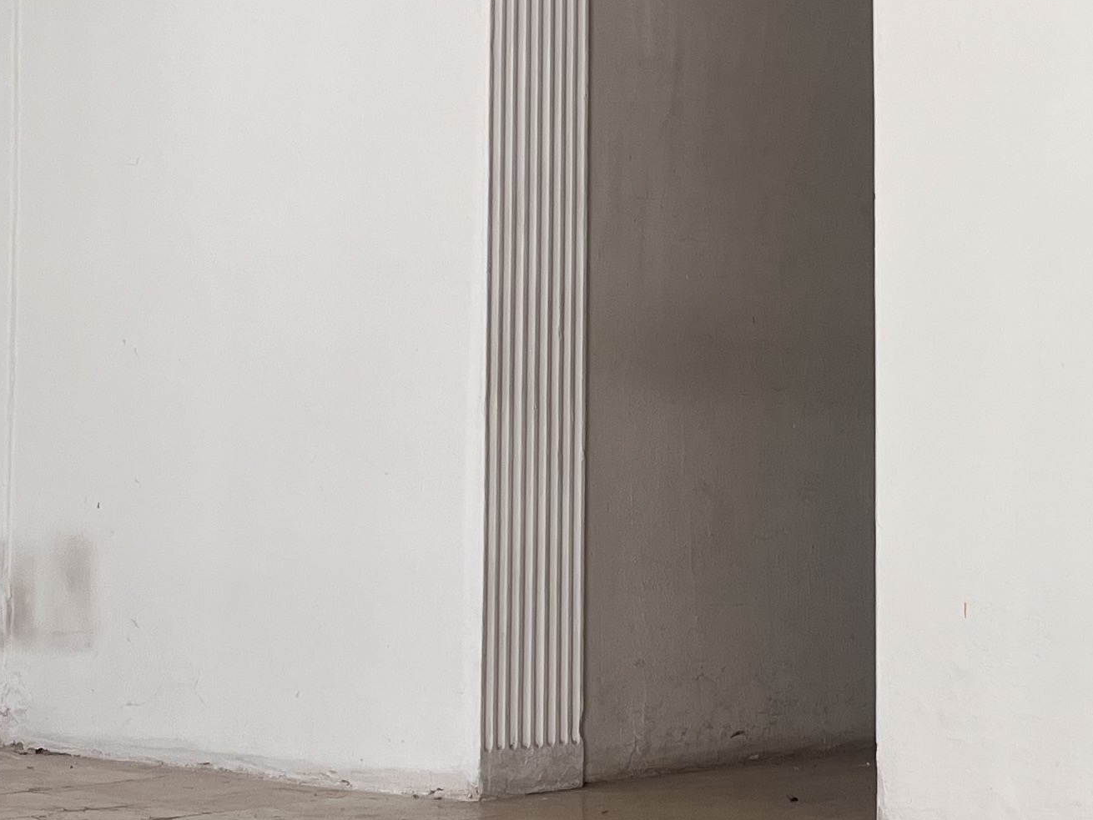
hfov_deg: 24.0
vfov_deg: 18.4
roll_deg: +0.7
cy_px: 401
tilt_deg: +2.8
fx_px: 2526
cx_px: 899
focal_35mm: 80
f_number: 1.6
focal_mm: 5.1
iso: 100
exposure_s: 1/121
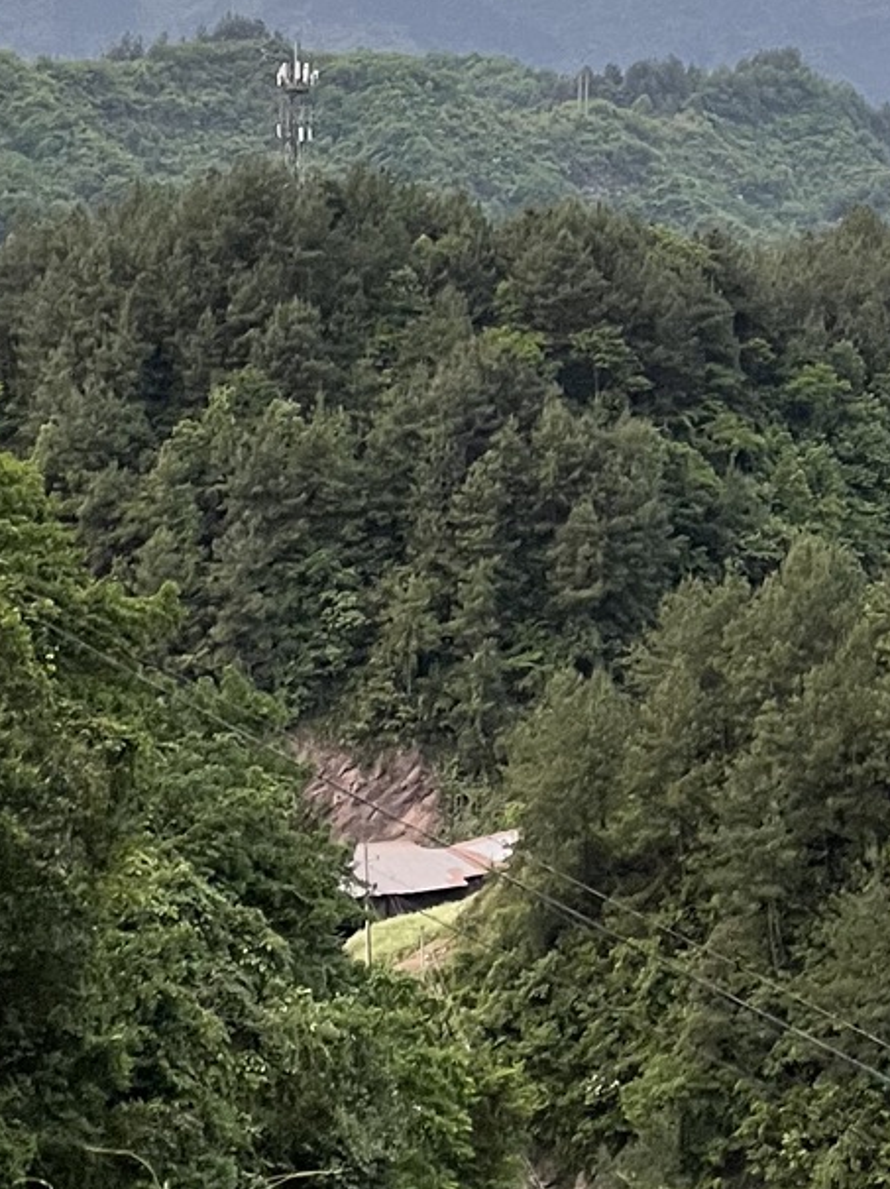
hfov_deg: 16.7
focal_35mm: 86
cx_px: 943
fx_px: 2951
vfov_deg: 22.7
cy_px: 379
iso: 125
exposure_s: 1/75
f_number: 1.6
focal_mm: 5.1
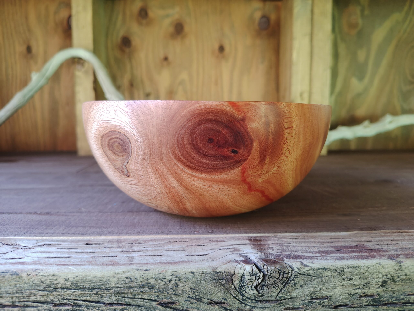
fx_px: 275
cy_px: 156
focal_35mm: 23
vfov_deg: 58.9
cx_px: 207
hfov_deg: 73.9
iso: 790
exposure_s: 1/120
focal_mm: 5.56
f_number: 1.88
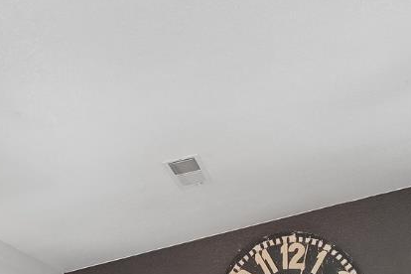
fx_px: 662
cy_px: 419
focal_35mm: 58
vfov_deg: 20.0
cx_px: 366
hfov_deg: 32.8
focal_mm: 16
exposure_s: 1/8
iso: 320
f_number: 8
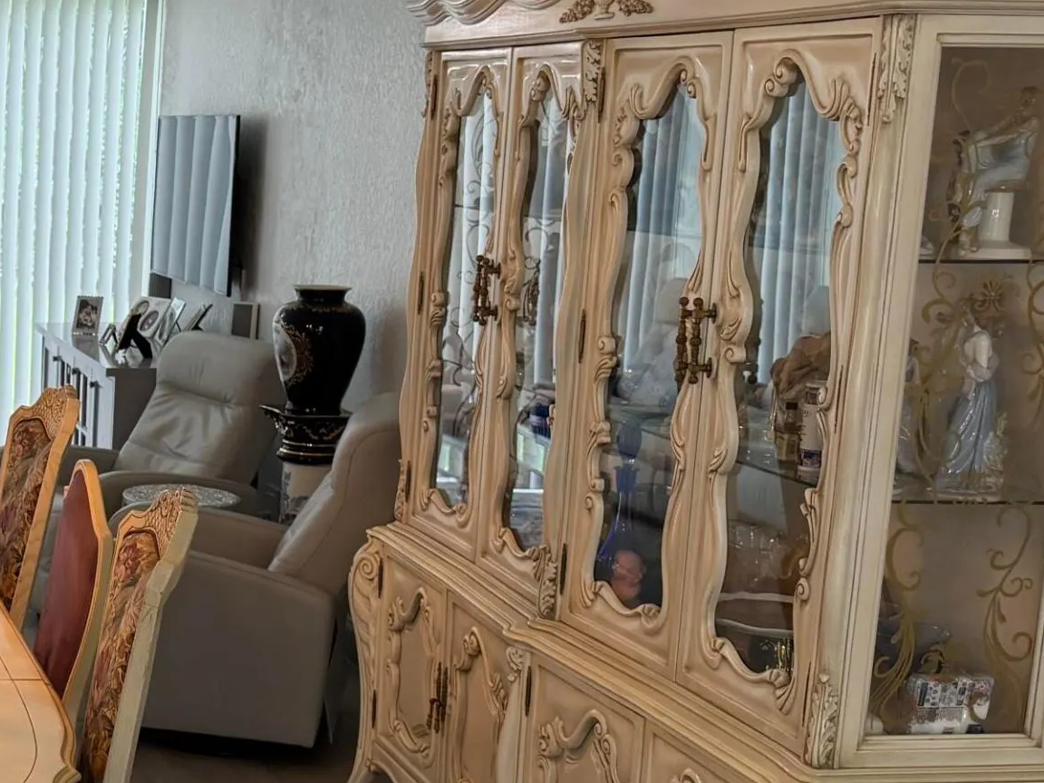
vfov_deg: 24.4
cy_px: 426
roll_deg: -0.1
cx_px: -149
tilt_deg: -10.5
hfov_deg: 28.7
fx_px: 1810
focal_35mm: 60
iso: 160
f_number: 1.78
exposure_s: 1/120
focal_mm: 6.76
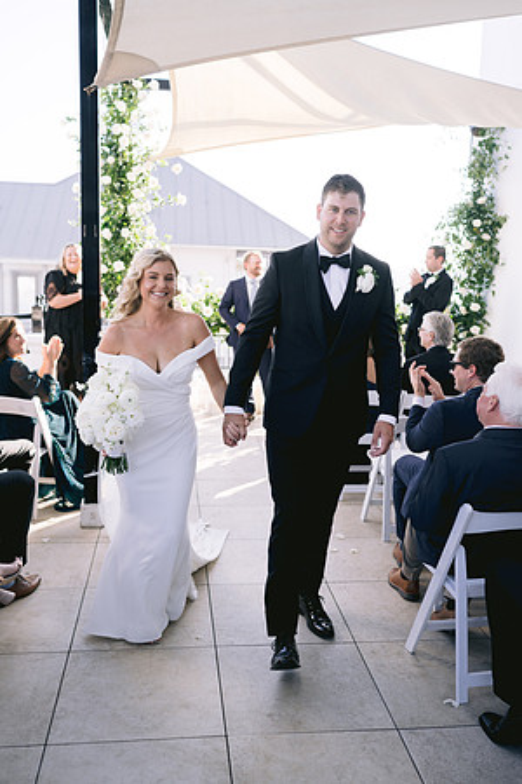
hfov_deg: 37.9
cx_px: 261
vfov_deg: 54.4
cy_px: 392
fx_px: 761
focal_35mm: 35
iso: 200
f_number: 2.8
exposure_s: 1/1250
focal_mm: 35
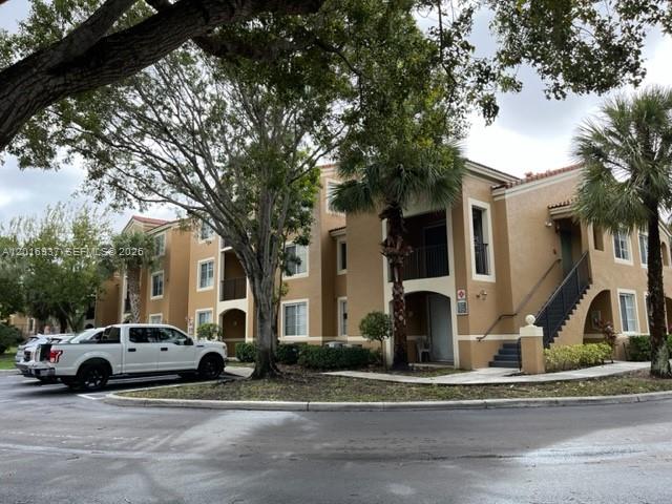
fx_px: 505
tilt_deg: +9.0
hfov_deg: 67.3
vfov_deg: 53.1
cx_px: 336
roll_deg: +0.2
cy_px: 252
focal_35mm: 26
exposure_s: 1/928
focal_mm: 5.1
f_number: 1.6
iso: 50
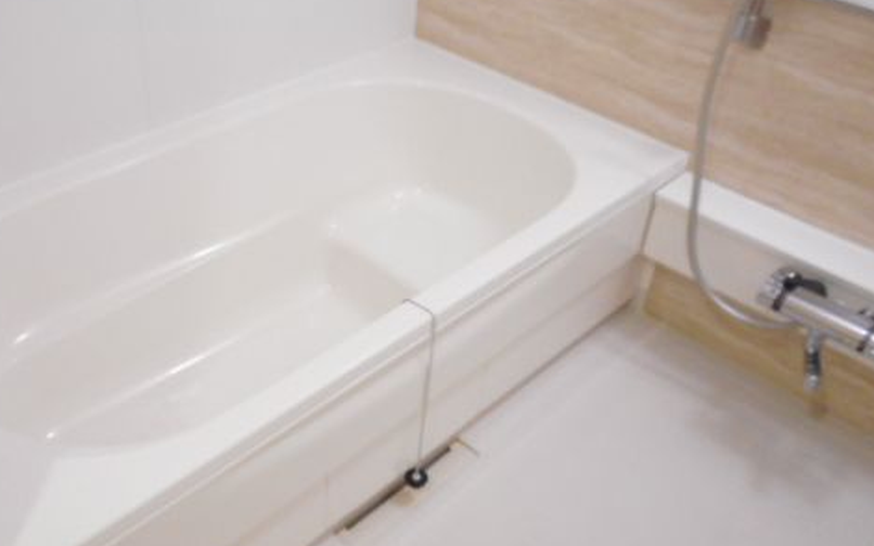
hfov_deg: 53.7
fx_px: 857
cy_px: 299
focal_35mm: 36
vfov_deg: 35.3
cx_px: 358
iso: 400
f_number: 3.7
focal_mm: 4.5
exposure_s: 1/13
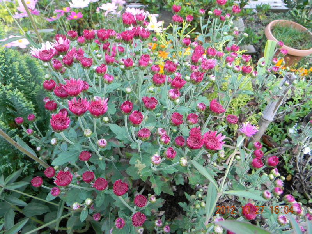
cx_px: 156
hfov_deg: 63.4
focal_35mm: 28
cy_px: 117
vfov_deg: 49.7
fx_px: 252
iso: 80
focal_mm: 5
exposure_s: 1/45.4
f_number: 3.5
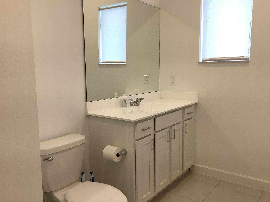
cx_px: 135
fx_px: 242
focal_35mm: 31
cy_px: 101
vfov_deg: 45.4
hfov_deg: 58.4
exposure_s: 1/100
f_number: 2.4
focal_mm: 3.3
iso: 80
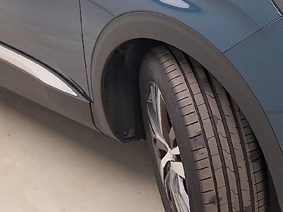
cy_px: 78
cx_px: 180
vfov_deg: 16.2
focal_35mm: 91
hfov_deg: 21.5
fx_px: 744
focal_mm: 5.54
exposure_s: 1/100
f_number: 1.8
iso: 64
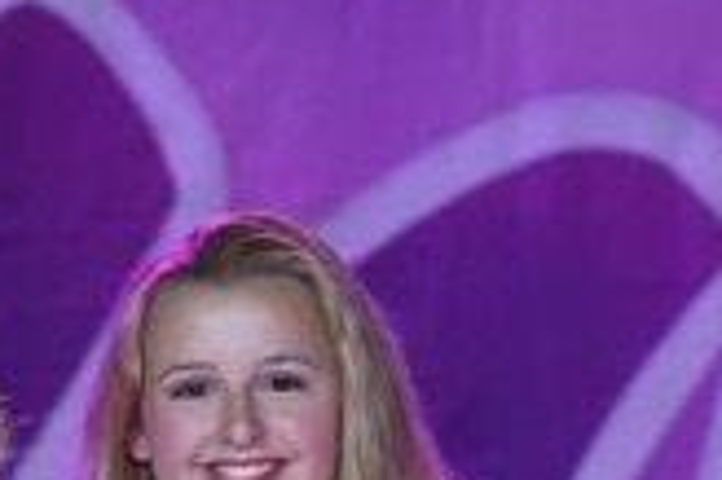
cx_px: -53
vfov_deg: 0.9
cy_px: 762
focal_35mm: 1557
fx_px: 31195
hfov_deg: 1.3
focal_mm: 200
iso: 4000
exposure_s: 1/500
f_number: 4
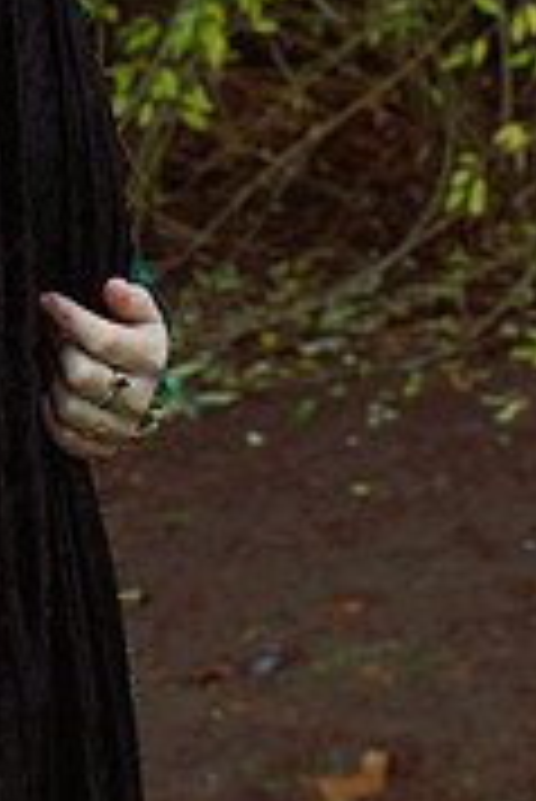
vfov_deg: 22.2
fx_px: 2028
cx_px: 72
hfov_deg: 14.9
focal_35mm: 91
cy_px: 238
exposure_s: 1/80
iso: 400
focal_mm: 24
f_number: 5.6
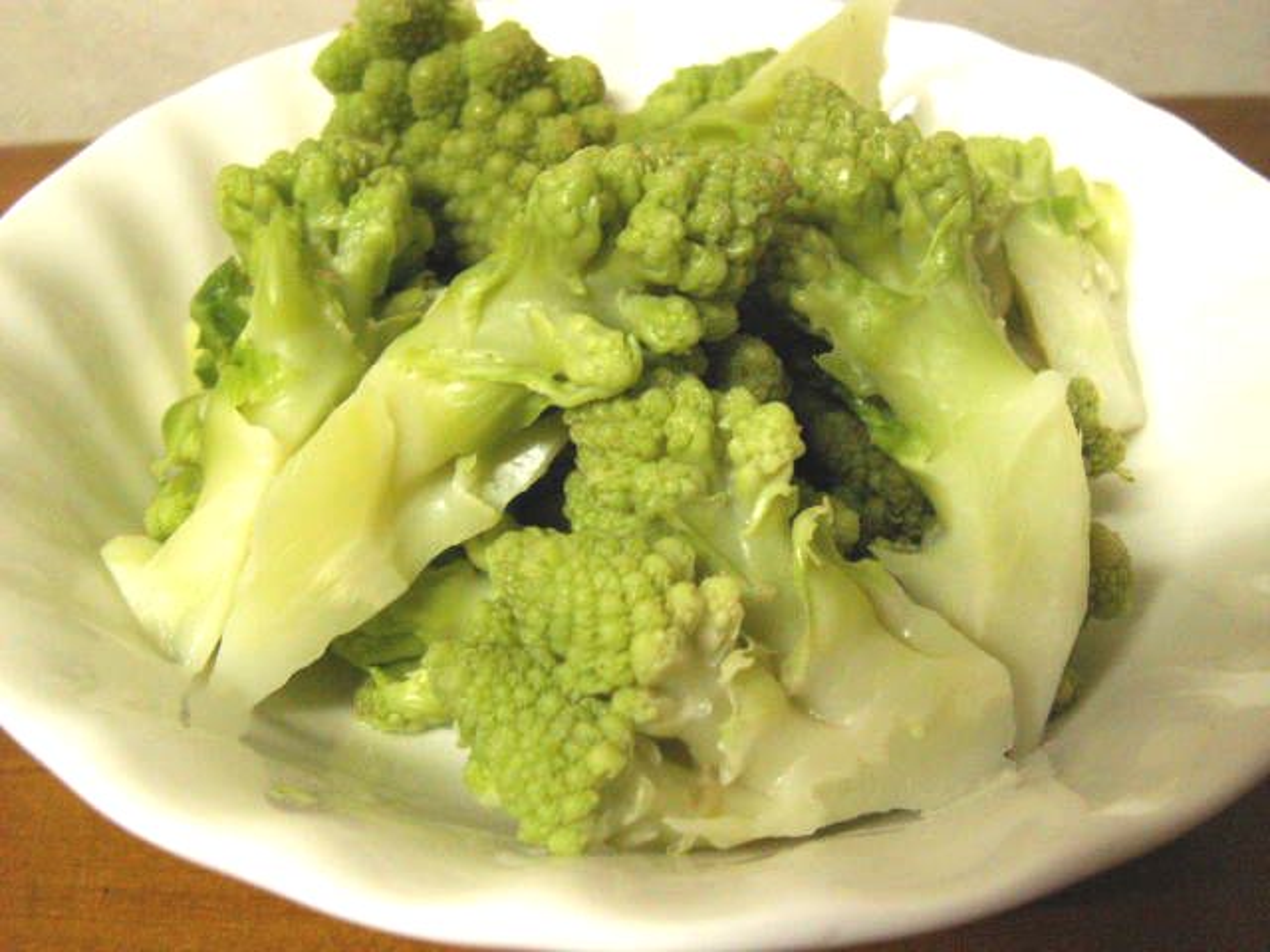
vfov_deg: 40.7
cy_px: 476
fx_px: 1284
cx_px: 635
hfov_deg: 52.6
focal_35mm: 35
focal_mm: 5.86
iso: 160
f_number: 2.8
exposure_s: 1/10
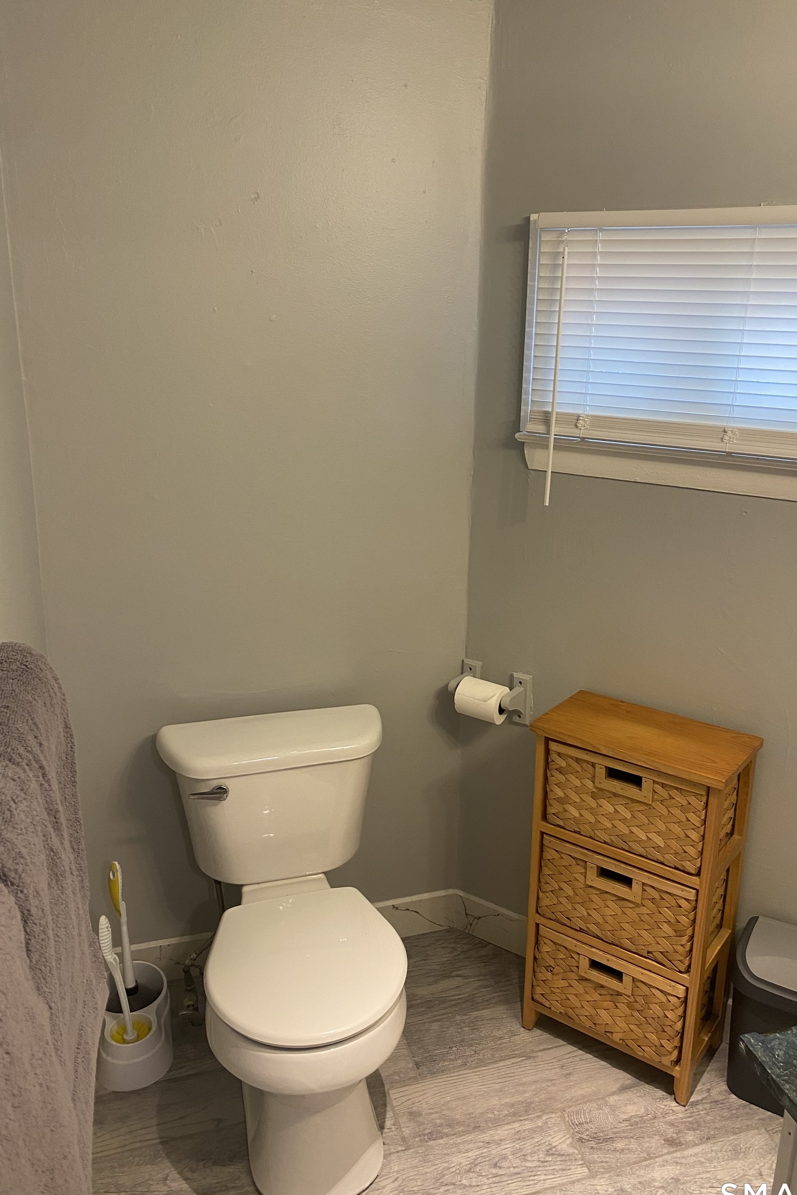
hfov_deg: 46.3
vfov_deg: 65.5
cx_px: 443
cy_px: 600
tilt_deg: -17.5
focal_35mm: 28
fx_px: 930
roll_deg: -1.8
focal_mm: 4.25
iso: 100
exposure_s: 1/60
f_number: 1.8
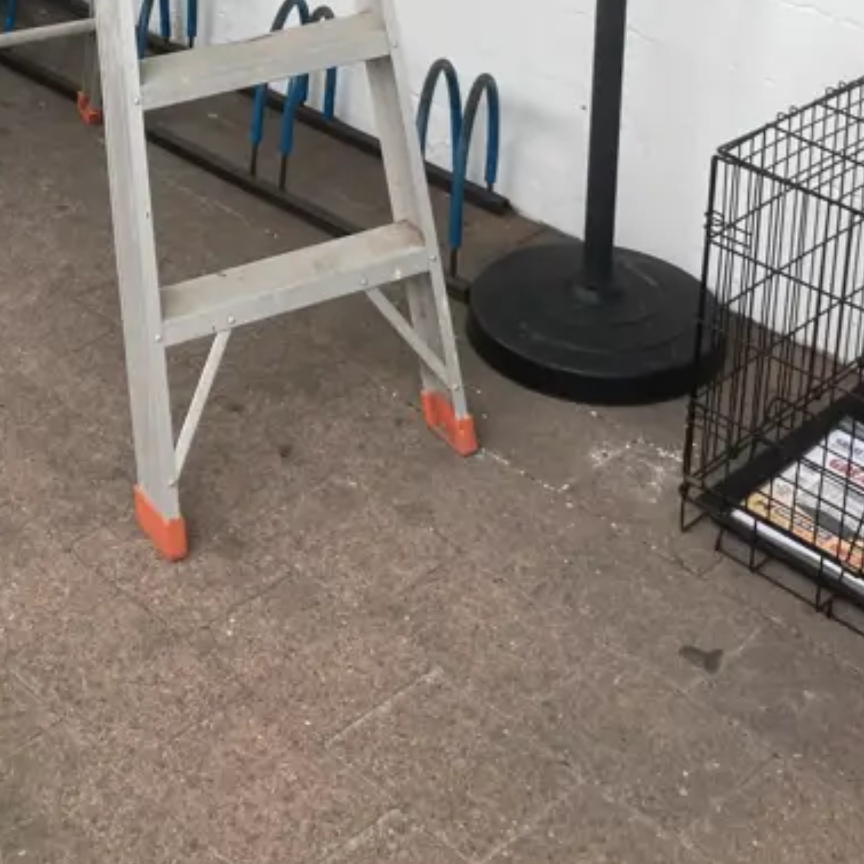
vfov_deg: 23.1
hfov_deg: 25.4
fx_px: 1892
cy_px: -238
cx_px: 226
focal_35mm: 67
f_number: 1.8
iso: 20
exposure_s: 1/179
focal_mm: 3.99
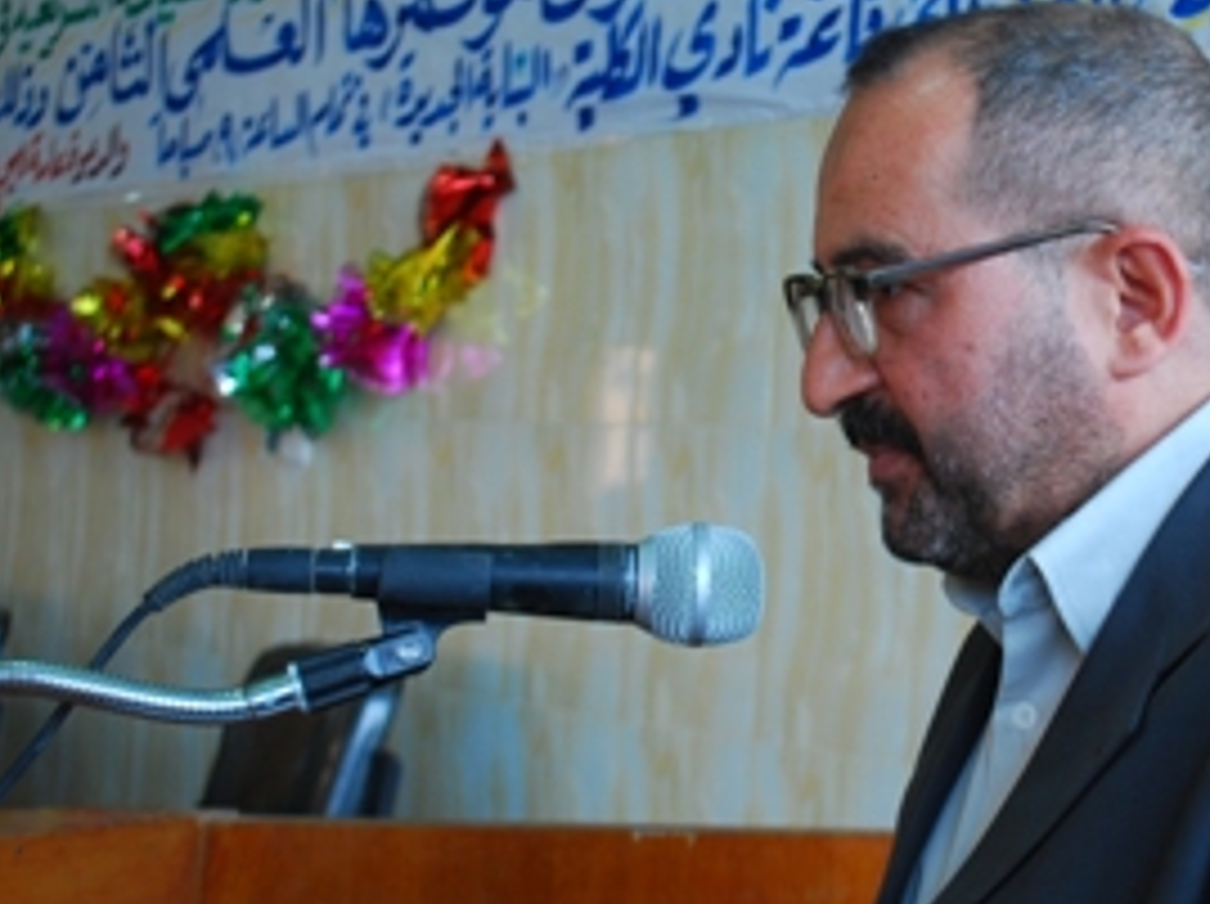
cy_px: 369
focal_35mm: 53
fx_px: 1850
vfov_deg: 27.4
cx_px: 715
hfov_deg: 36.1
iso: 200
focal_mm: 22
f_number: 4.5
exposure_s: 1/80
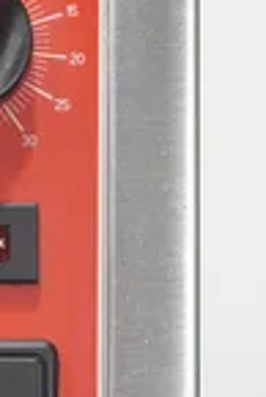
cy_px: 203
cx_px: -40
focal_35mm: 102
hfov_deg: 13.2
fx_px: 1128
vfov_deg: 20.0
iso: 800
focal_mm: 13.84
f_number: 3.5
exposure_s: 1/40
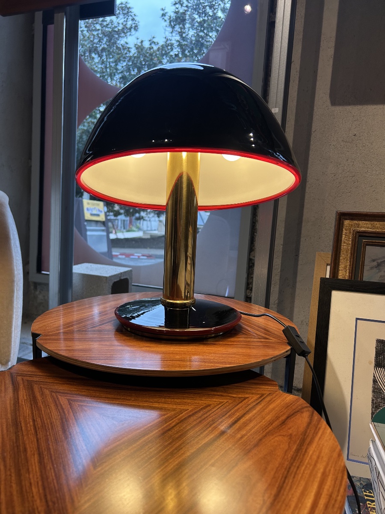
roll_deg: -4.6
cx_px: 192
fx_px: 386
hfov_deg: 53.1
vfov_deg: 67.3
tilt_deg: -4.6
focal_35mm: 26
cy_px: 257
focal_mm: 5.7
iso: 50
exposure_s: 1/383
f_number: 1.5
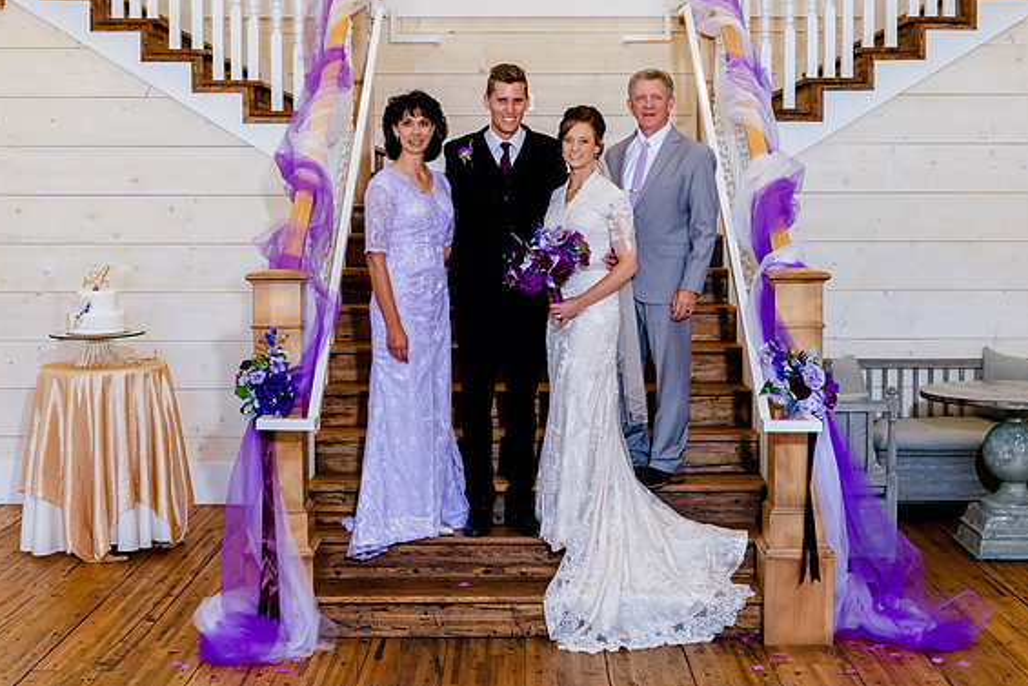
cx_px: 506
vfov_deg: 23.4
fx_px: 1657
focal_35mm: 58
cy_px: 281
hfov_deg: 34.5
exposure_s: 1/200
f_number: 6.3
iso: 2500
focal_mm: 48
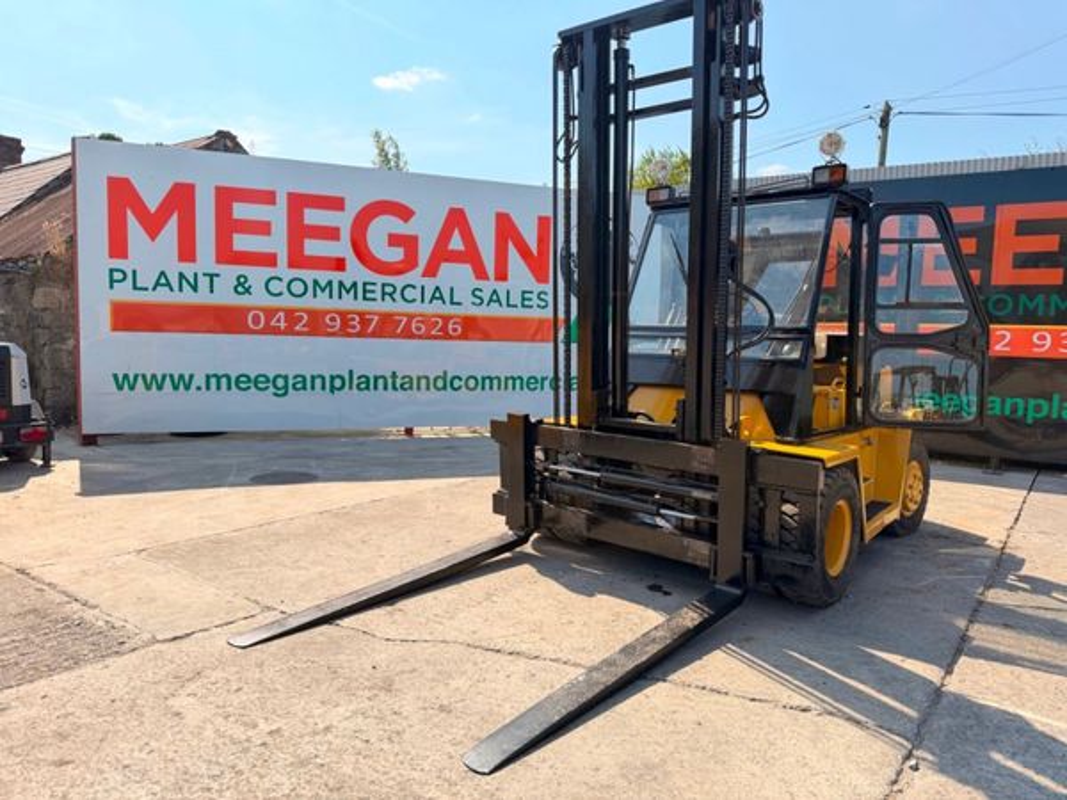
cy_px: 400
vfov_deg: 56.8
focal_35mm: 24
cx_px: 534
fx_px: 740
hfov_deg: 71.6
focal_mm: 6.76
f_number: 1.78
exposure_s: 1/1618
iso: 100
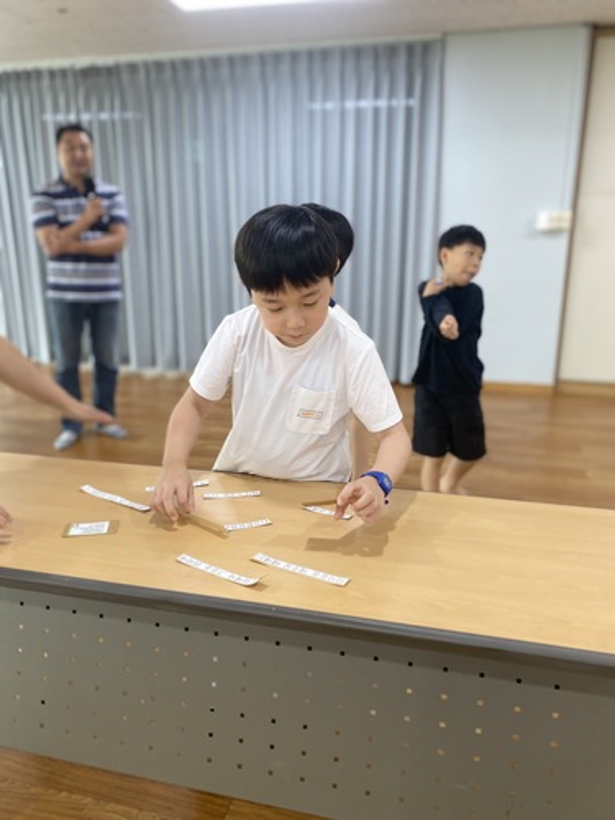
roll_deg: -0.3
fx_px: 616
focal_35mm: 26
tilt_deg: -14.9
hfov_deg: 53.1
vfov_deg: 67.3
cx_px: 308
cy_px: 410
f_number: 1.8
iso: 125
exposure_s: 1/60
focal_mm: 4.25
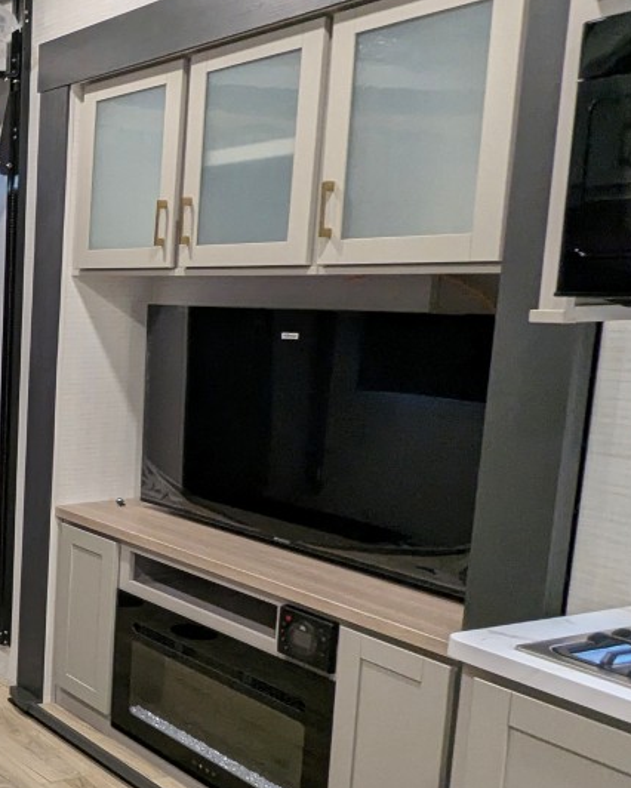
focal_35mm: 41
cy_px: 422
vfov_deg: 44.7
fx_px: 957
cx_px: -285
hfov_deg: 27.2
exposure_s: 1/37.2
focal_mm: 2.35
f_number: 2.2
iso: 189
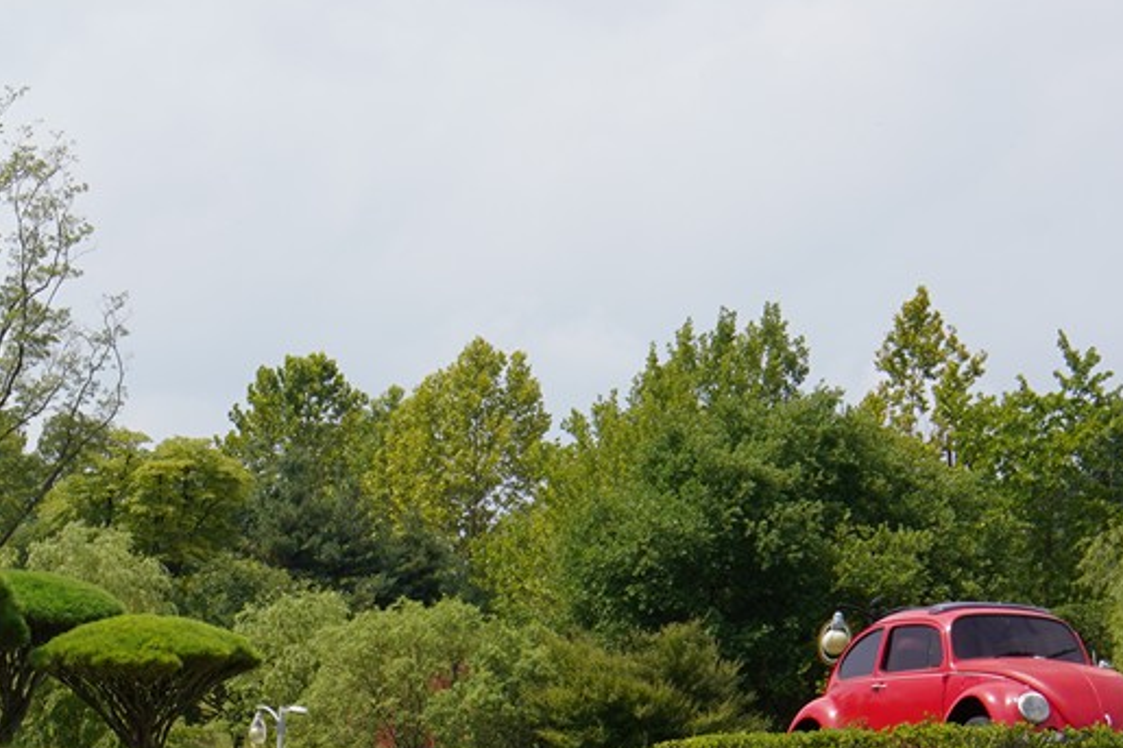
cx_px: -508
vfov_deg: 9.5
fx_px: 4241
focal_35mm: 136
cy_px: 1394
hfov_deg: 14.2
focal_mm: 35
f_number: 13
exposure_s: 1/100
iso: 100
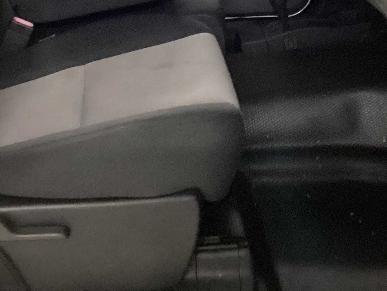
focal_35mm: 76
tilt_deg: -16.9
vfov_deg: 18.5
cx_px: 205
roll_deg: +0.3
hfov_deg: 25.6
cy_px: -48
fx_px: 850
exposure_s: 1/25
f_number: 2.4
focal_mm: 3.3
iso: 500
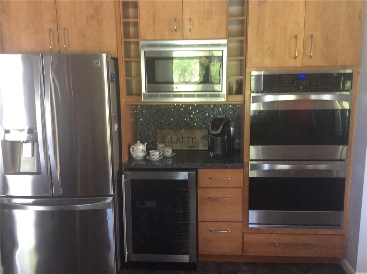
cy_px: 137
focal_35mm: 32
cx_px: 184
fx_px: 339
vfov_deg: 44.0
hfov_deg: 56.9
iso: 160
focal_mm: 3.3
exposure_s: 1/24
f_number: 2.4
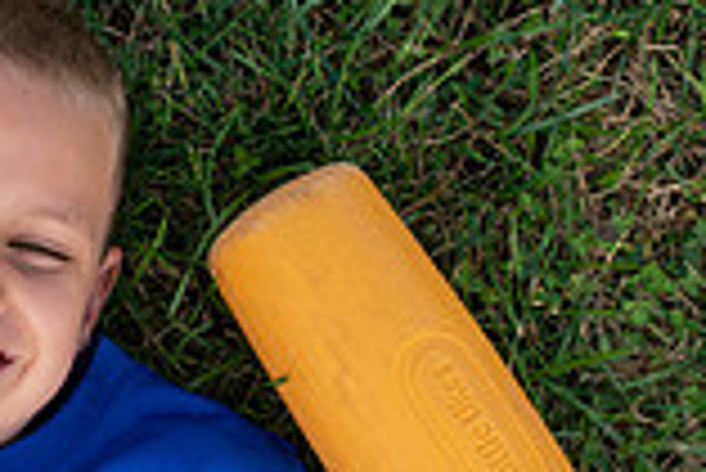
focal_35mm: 129
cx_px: 76
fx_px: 2532
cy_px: 245
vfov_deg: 10.7
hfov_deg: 15.7
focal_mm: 35
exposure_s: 1/250
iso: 400
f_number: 7.1
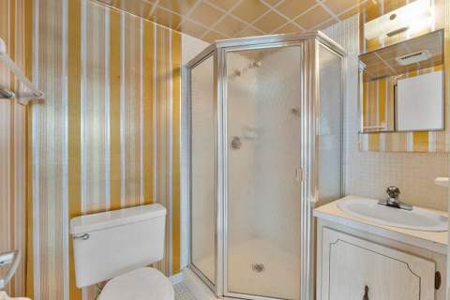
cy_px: 150
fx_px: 187
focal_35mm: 15
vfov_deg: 77.3
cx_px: 225
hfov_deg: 100.4
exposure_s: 1
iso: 160
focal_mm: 10
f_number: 11
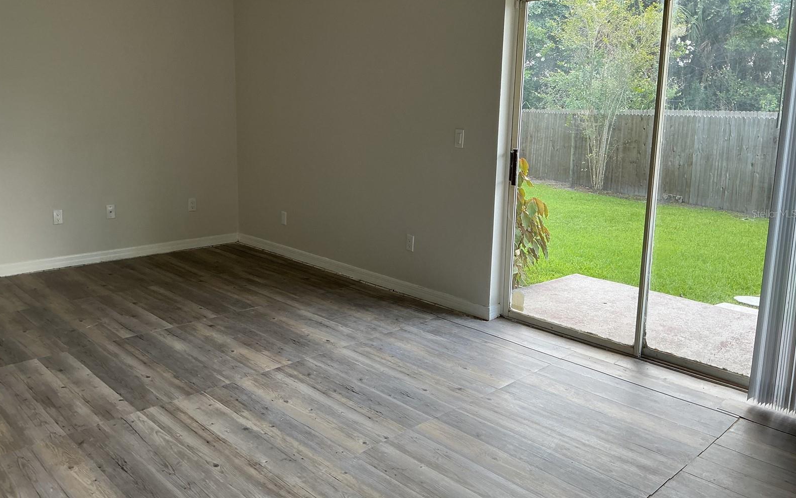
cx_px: 398
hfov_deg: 61.2
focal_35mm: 31
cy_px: 213
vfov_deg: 40.5
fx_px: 673
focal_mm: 3
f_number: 1.8
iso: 32
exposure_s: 1/120
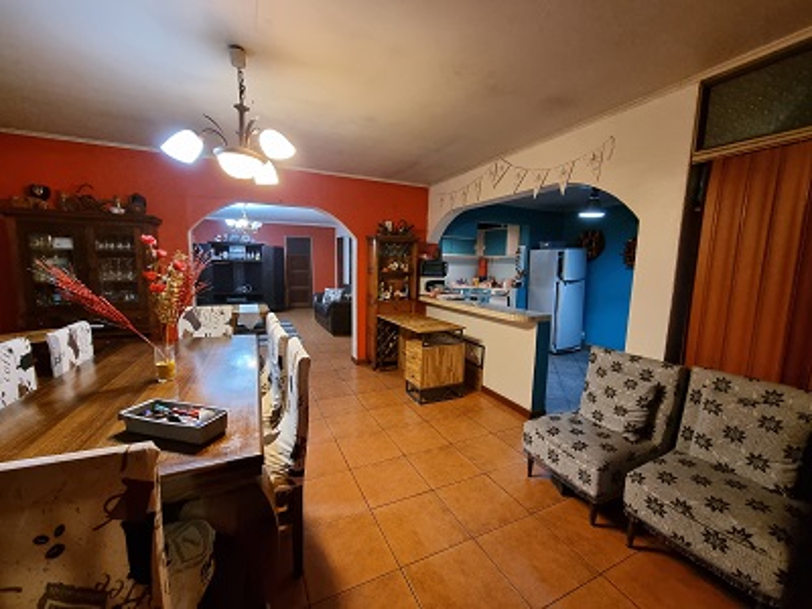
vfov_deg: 89.9
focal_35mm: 13
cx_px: 406
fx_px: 305
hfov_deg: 106.2
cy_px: 304
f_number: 2.2
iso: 640
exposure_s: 1/25
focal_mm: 2.2
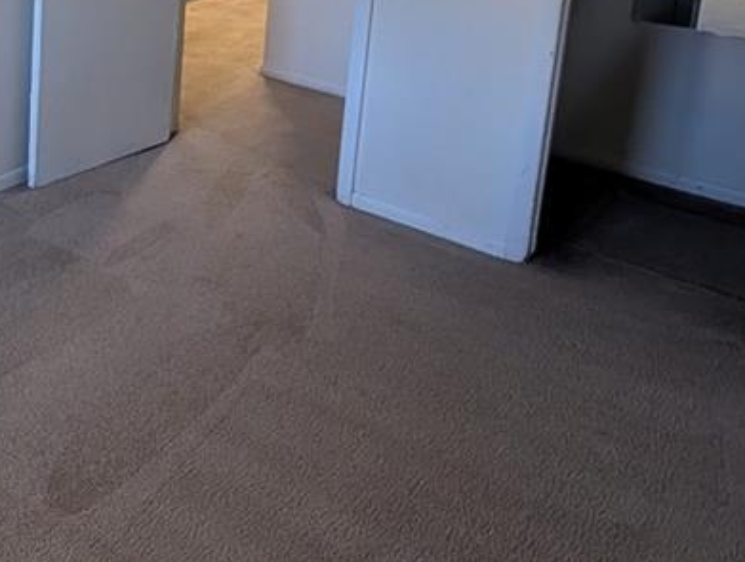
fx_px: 949
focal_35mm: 44
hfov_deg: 38.1
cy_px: -63
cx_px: -2
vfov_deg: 29.6
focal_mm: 2.02
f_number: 1.7
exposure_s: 1/84.1
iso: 57
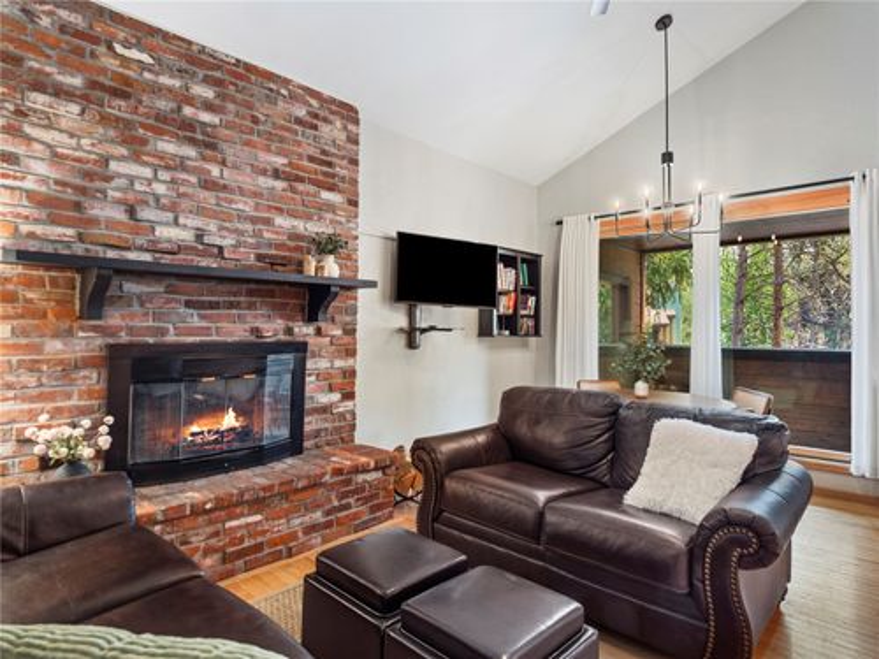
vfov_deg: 66.0
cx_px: 440
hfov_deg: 81.7
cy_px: 330
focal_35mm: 20
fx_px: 508
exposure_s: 1/1.67
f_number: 8
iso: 400
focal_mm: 10
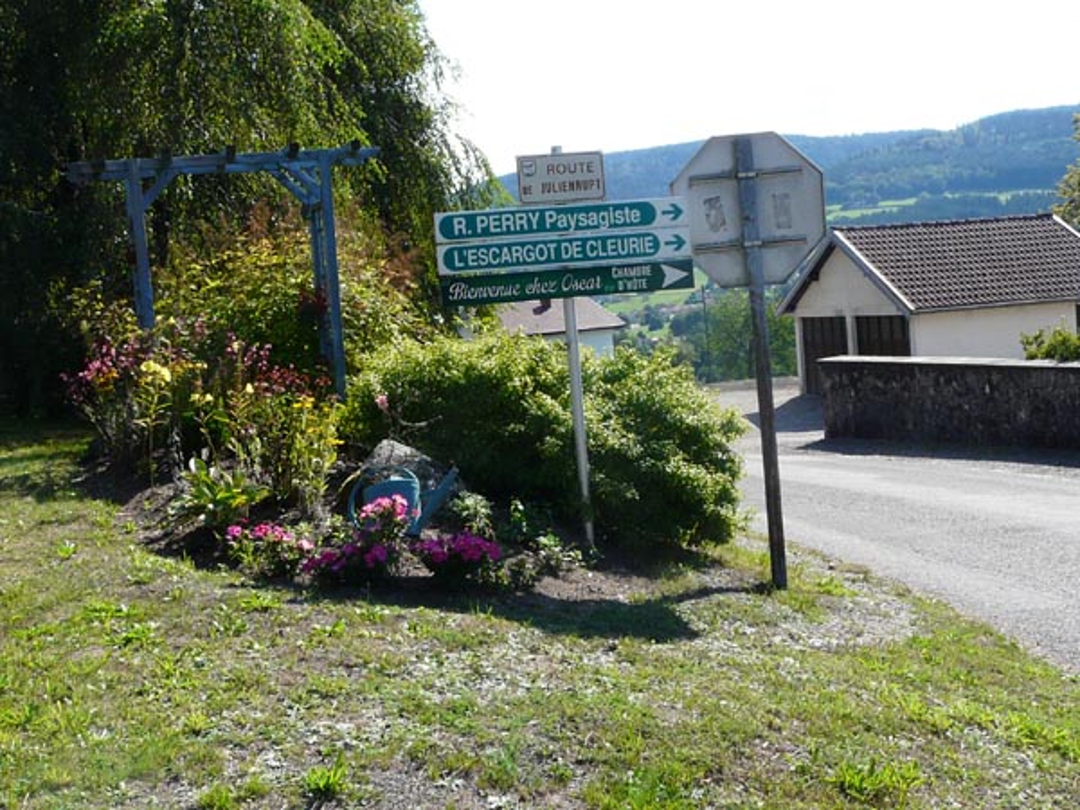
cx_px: 540
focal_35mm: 45
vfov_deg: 32.2
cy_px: 405
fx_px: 1404
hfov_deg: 42.1
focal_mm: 4.6
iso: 100
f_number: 5.6
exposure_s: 1/250
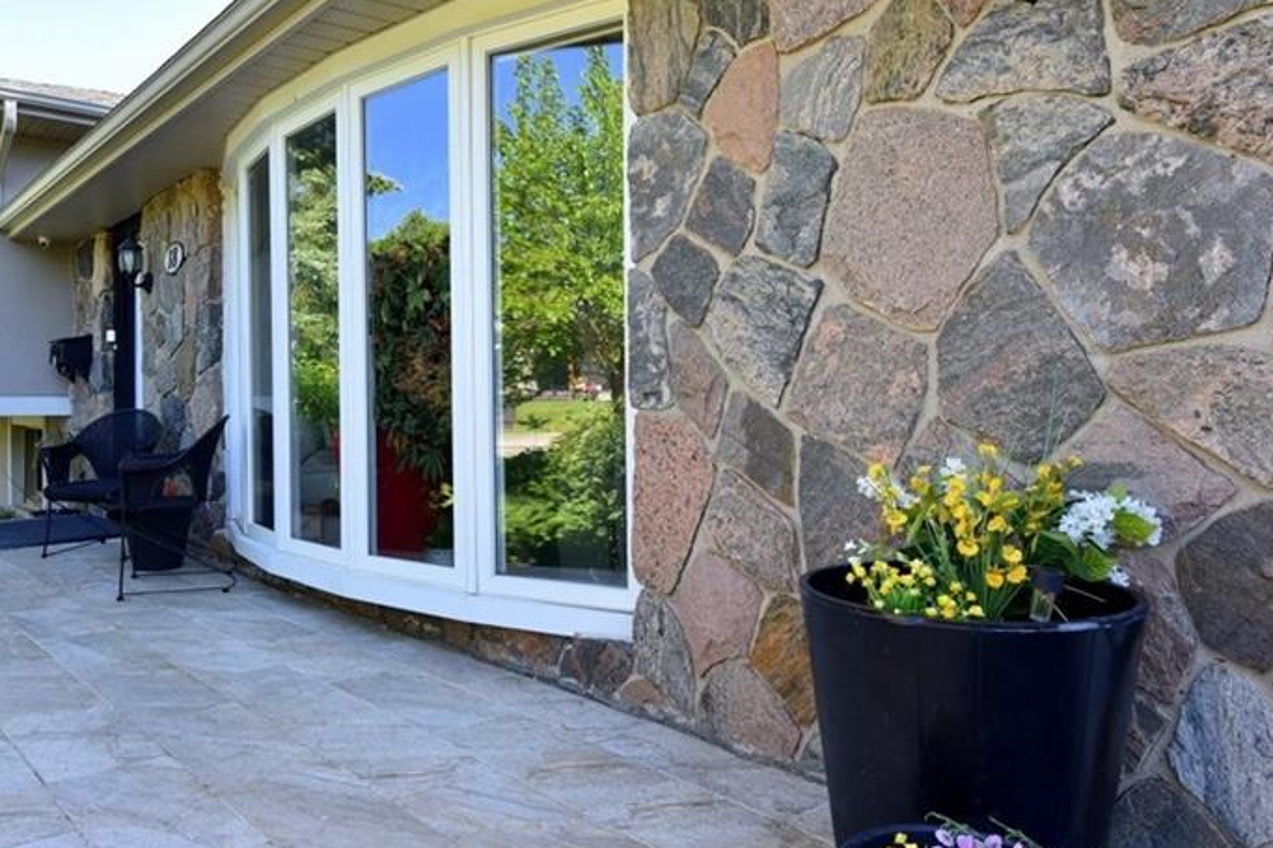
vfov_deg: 47.9
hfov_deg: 66.3
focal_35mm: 27
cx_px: 473
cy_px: 424
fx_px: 954
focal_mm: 18
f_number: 8
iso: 500
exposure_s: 1/250
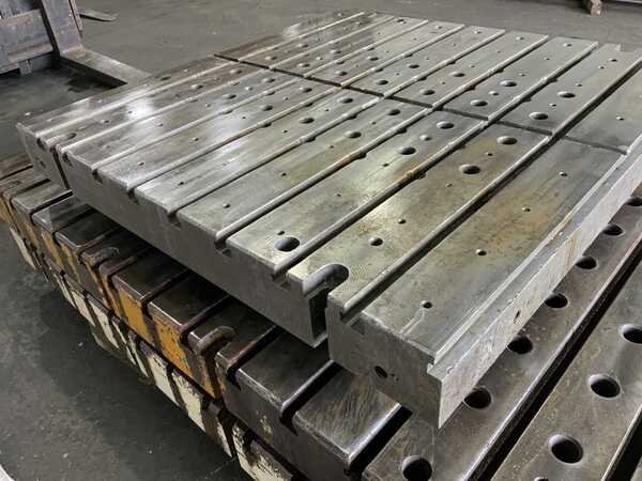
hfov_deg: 61.7
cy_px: 240
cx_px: 321
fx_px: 538
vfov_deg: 48.2
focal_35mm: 29
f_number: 1.8
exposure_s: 1/60
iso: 125
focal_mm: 3
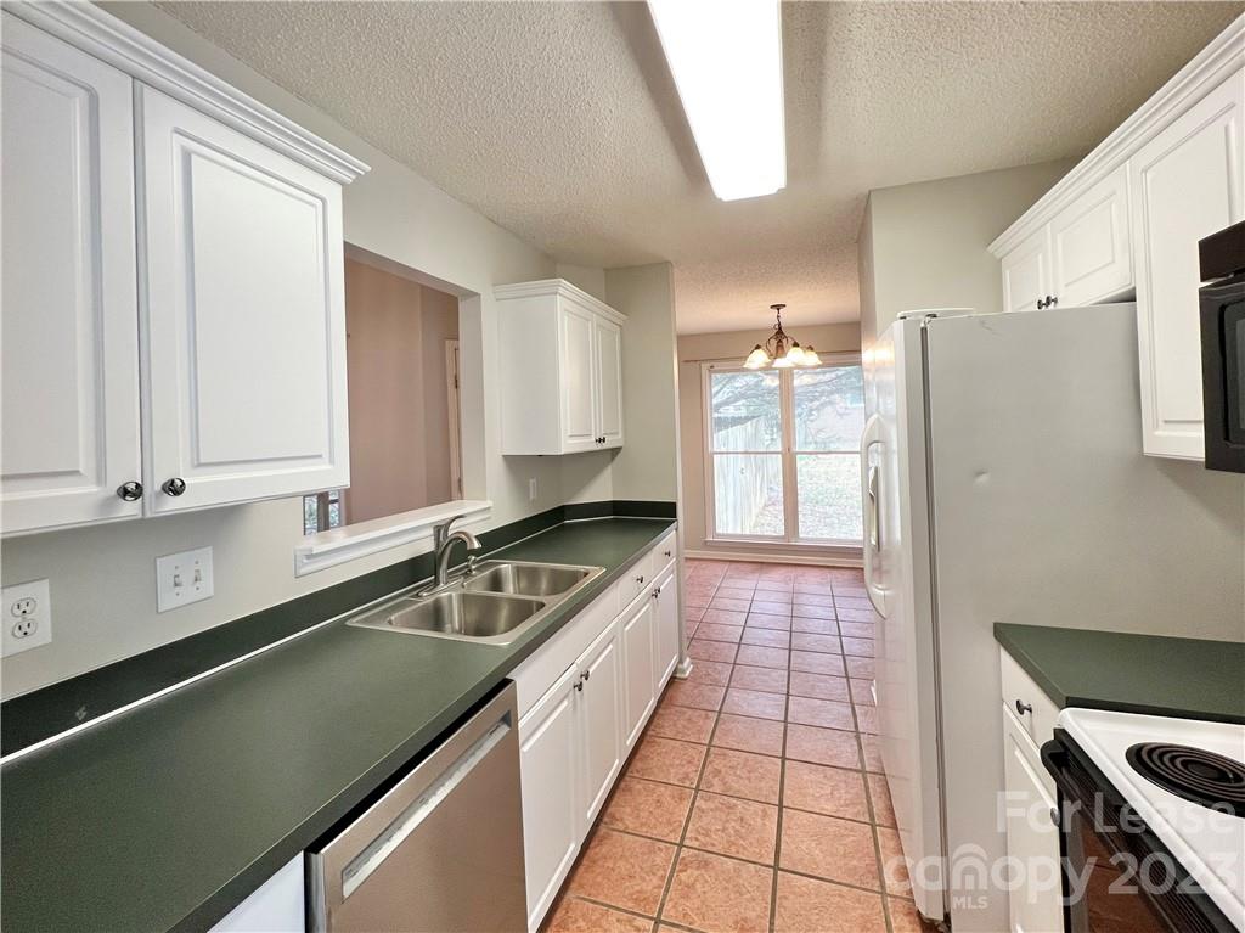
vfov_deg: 89.9
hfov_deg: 106.2
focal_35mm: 13
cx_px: 622
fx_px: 467
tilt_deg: -3.4
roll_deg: +2.4
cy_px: 466
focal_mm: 1.57
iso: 200
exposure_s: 1/120
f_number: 1.8
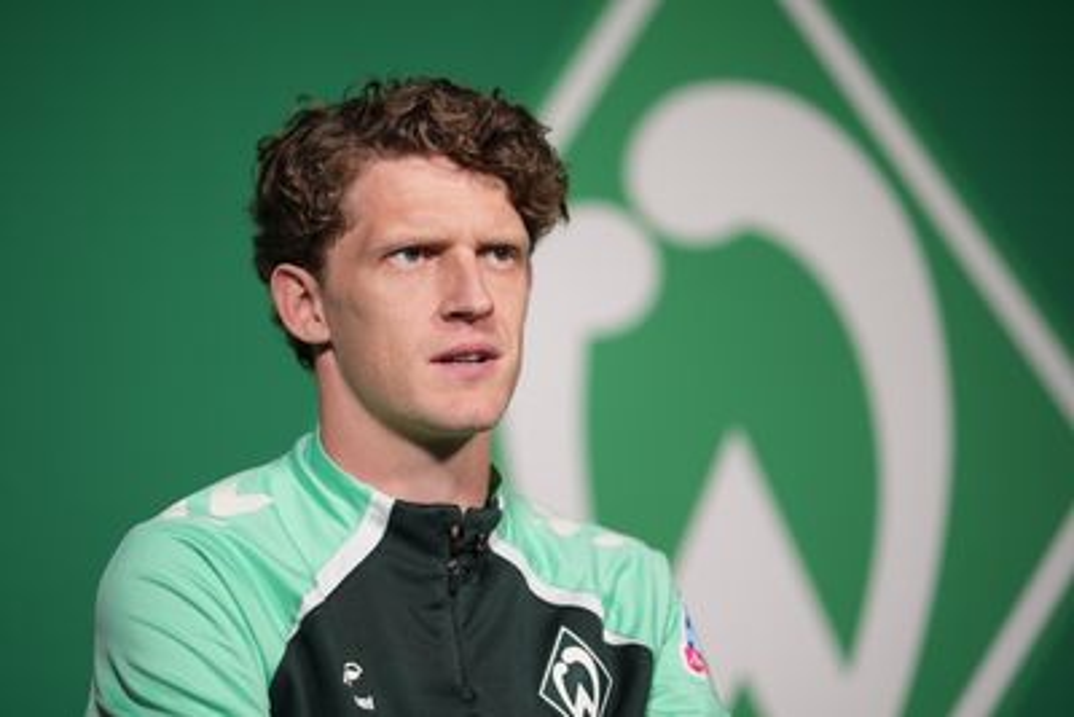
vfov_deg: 10.2
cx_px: 537
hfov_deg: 15.2
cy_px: 358
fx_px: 4029
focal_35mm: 135
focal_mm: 135
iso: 500
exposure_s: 1/500
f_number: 1.8
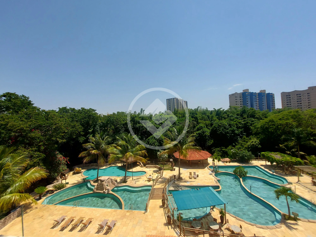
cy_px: 118
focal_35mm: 13
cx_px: 158
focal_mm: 1.74
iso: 64
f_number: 2.2
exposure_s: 1/2722
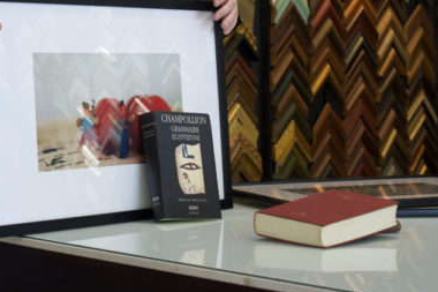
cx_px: 114
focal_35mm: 101
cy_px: 37
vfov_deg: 13.4
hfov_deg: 20.1
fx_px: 1228
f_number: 4
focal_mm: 50
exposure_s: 1/160
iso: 2500
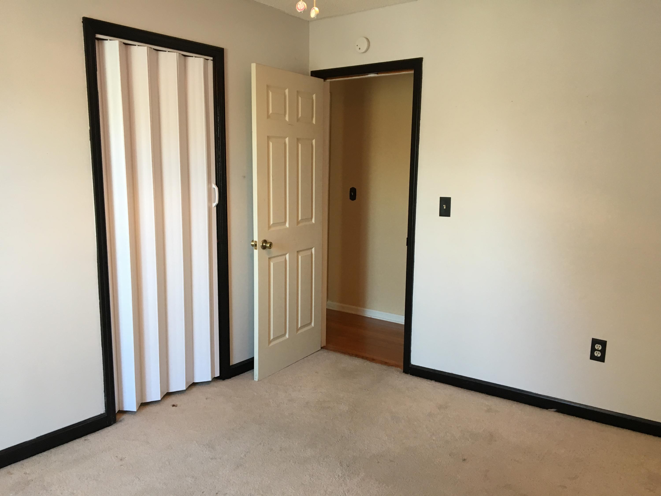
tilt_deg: -9.8
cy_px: 248
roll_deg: -1.0
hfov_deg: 61.7
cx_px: 330
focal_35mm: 29
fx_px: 554
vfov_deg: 48.2
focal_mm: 4.15
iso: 80
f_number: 2.2
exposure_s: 1/30
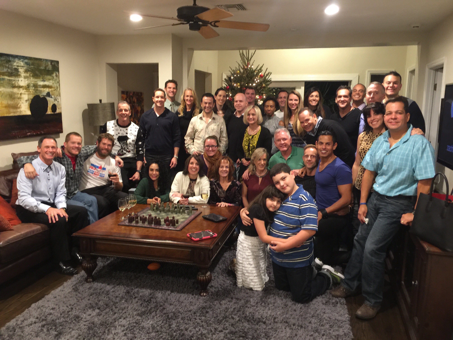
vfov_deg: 48.2
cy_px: 170
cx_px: 226
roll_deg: -0.5
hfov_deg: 61.7
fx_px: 380
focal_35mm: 29
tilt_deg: -10.4
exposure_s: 1/4
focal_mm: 4.15
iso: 64
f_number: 2.2
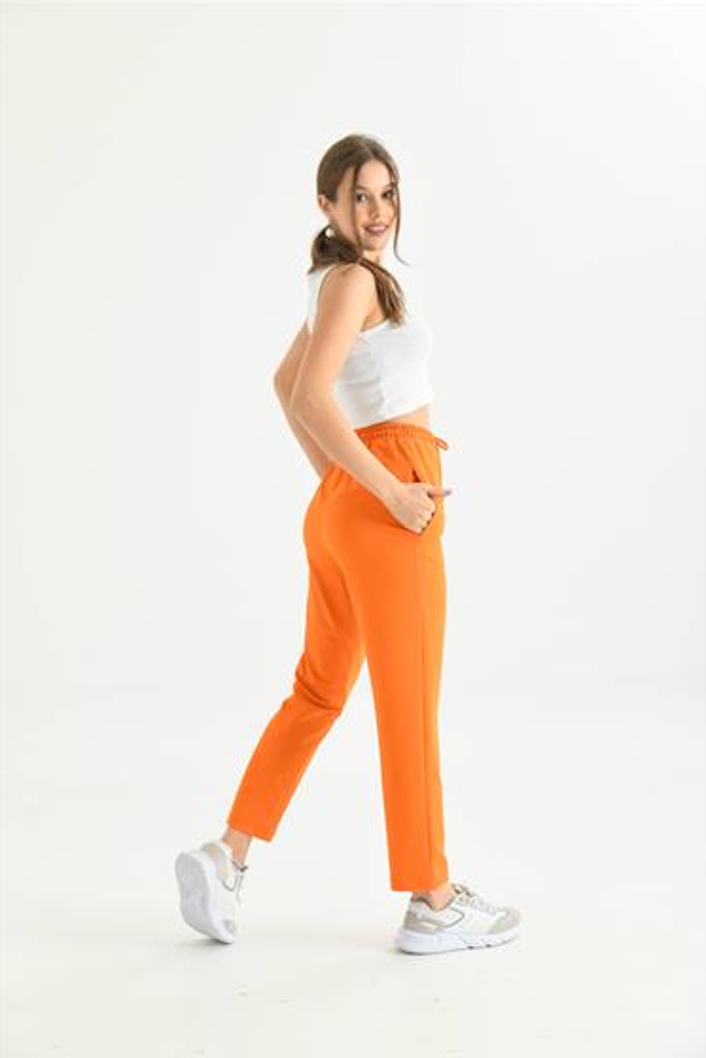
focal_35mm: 51
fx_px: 1499
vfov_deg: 38.9
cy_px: 538
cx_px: 352
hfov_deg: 26.5
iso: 160
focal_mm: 50
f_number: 5.6
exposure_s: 1/125
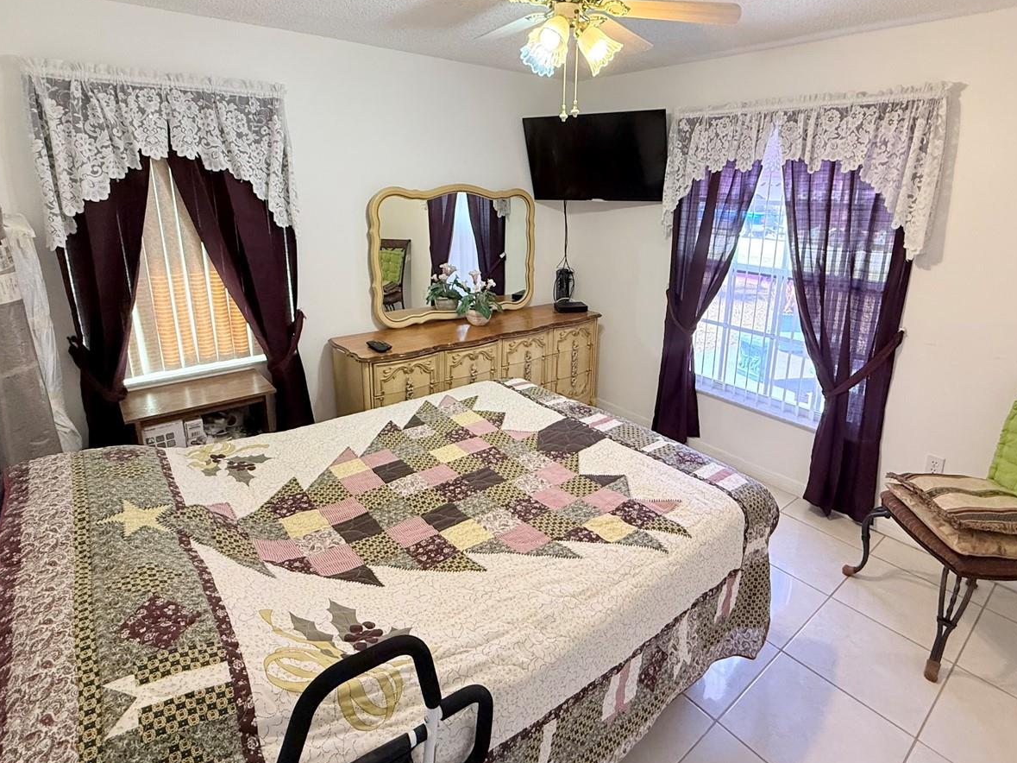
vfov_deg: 68.3
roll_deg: -0.7
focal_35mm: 19
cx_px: 544
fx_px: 558
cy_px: 326
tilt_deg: -14.5
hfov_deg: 84.5
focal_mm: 2.22
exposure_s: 1/120
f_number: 2.2
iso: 400
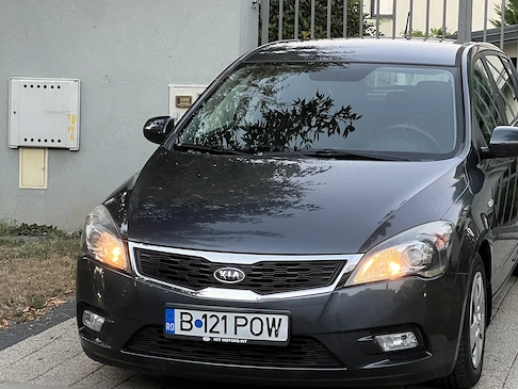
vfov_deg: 15.6
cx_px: 301
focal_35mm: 95
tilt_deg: -2.4
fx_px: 1422
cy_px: 176
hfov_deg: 20.6
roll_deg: -1.8
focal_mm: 9
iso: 800
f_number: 2.8
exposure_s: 1/56
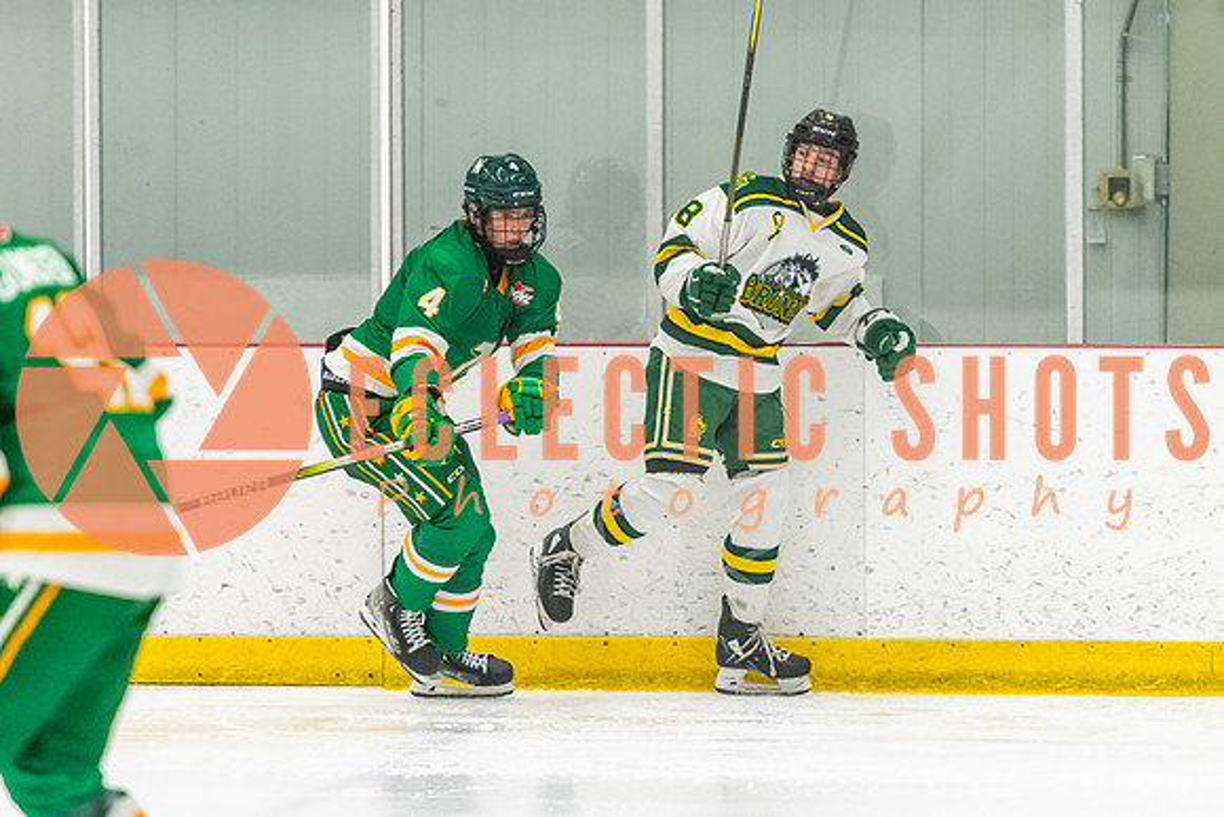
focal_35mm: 263
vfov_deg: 5.2
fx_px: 8939
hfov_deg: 7.8
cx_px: 508
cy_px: 355
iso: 3200
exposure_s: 1/800
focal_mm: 180
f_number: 2.8
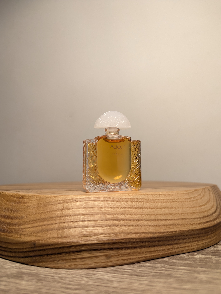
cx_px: 110
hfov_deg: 56.9
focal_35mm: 24
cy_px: 147
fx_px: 204
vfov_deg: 71.5
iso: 120
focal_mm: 6.81
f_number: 1.85
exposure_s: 1/90
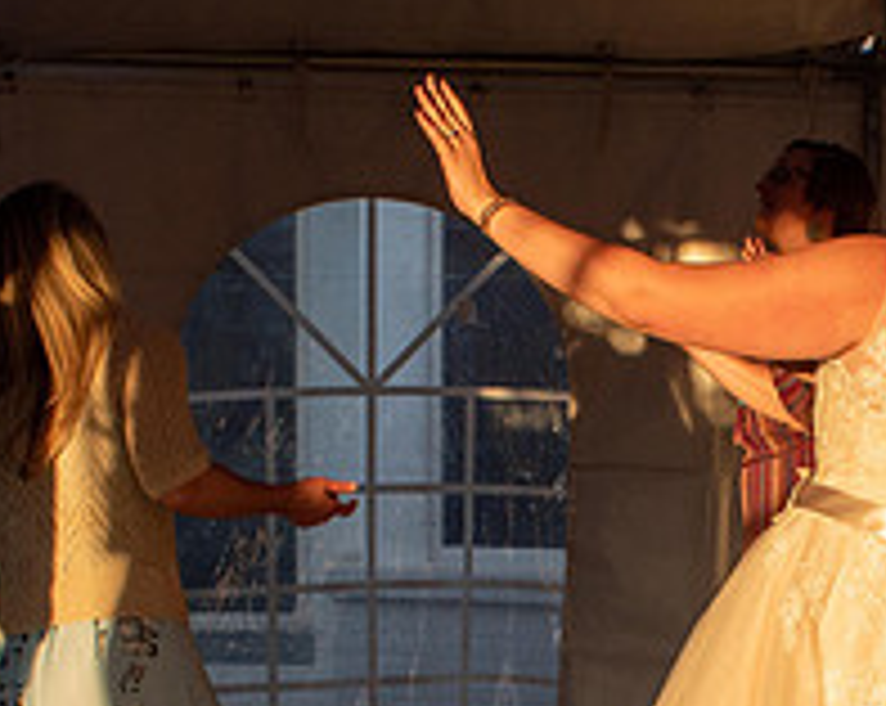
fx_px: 2906
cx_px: 724
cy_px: 659
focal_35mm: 111
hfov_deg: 17.2
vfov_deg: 13.7
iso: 220
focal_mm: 24
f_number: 8
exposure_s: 1/250
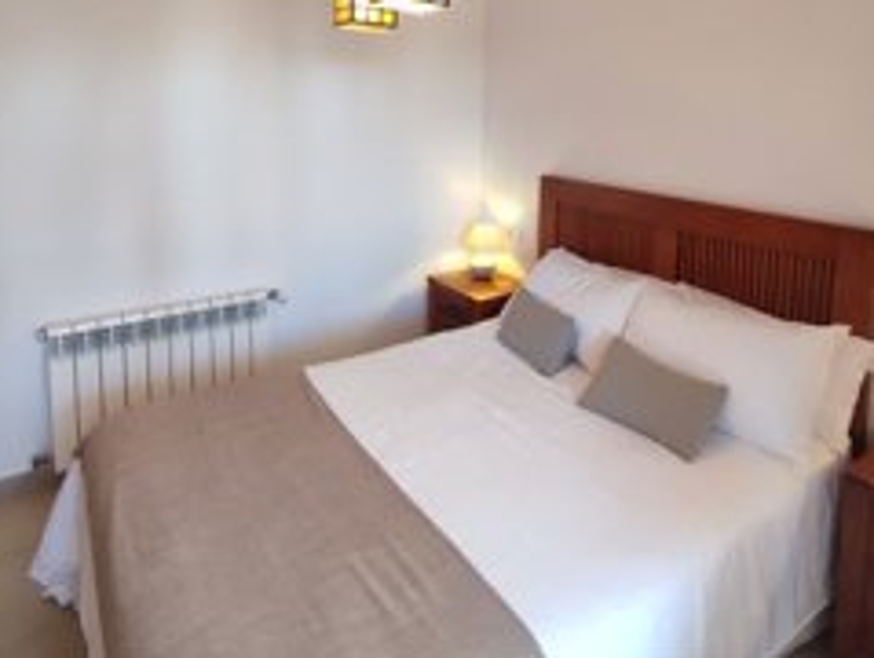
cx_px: 514
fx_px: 607
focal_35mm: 24
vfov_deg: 54.4
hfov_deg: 70.9
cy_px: 168
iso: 237
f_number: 2.2
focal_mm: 1.65
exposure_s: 1/100
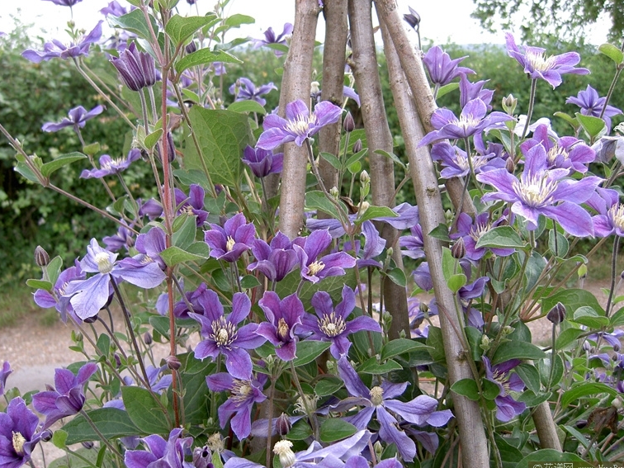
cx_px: 318
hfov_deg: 51.4
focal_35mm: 36
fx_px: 649
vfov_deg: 39.7
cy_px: 227
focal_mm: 5.6
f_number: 2.8
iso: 50
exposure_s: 1/125
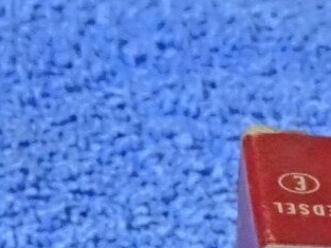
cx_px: 171
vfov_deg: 6.0
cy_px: 495
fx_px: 2315
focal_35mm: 242
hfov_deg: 8.2
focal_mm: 6.37
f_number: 4
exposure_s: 1/15
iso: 800
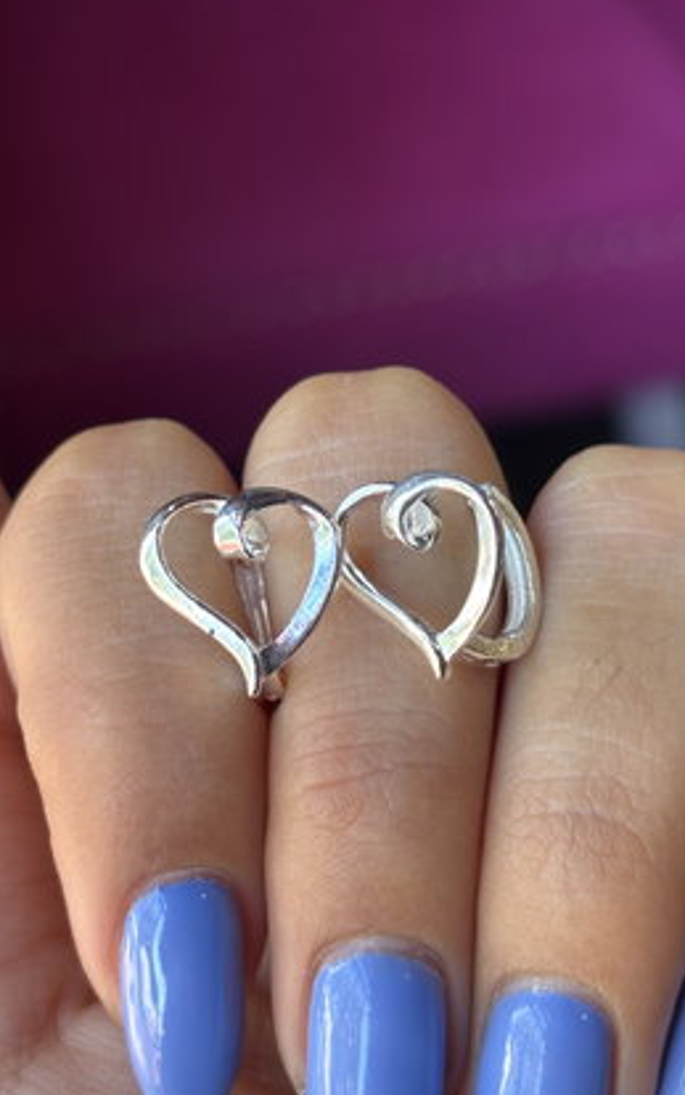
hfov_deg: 18.4
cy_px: 525
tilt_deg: -40.1
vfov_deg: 29.0
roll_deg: +1.4
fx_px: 2119
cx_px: 357
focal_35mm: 71
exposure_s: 1/68
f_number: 1.6
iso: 50
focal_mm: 5.96
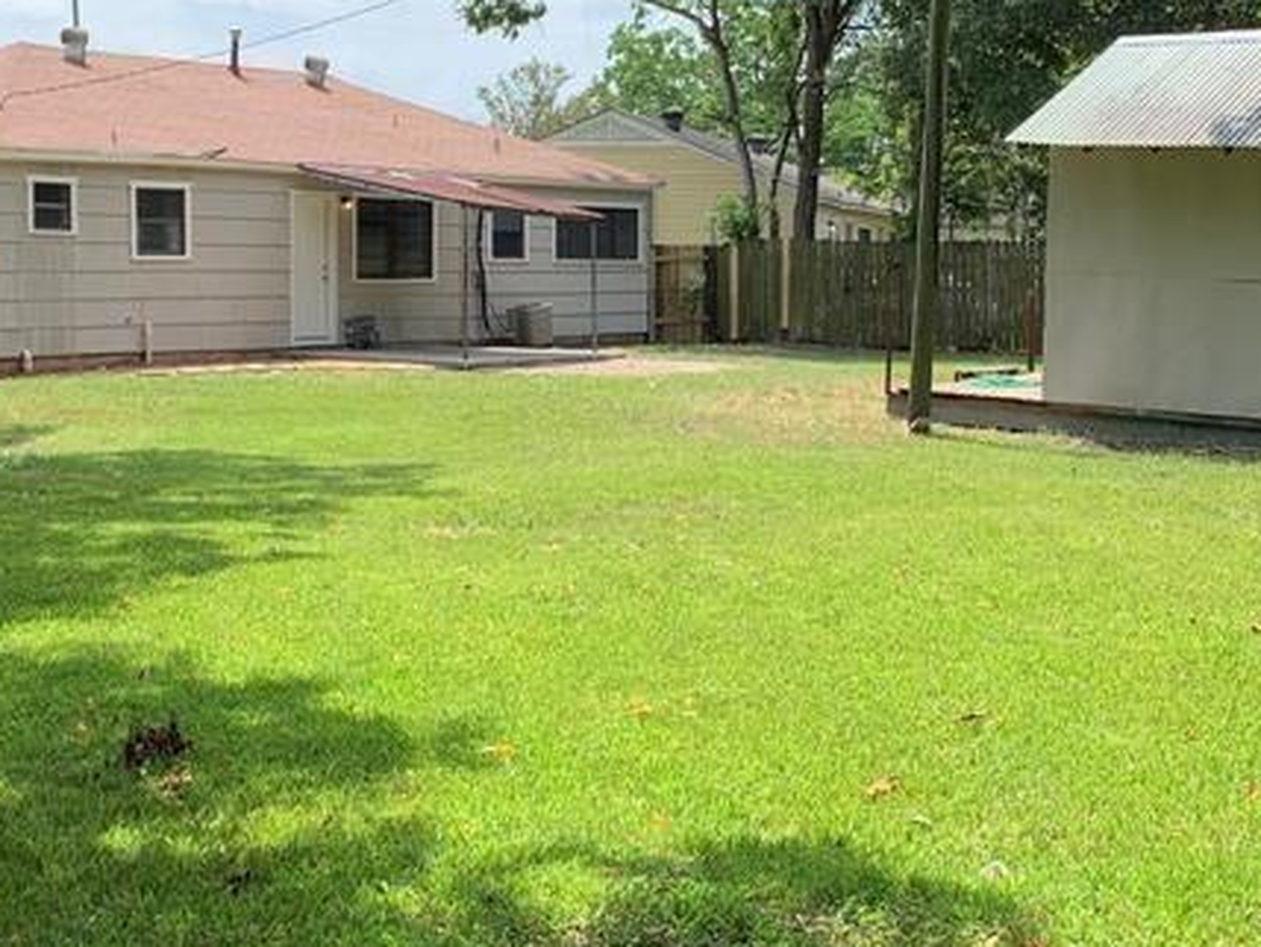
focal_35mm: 62
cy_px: 444
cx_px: 576
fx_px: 2259
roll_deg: +0.7
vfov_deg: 23.7
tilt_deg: -4.4
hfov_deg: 31.2
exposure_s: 1/1032
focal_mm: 4.25
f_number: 1.8
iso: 25
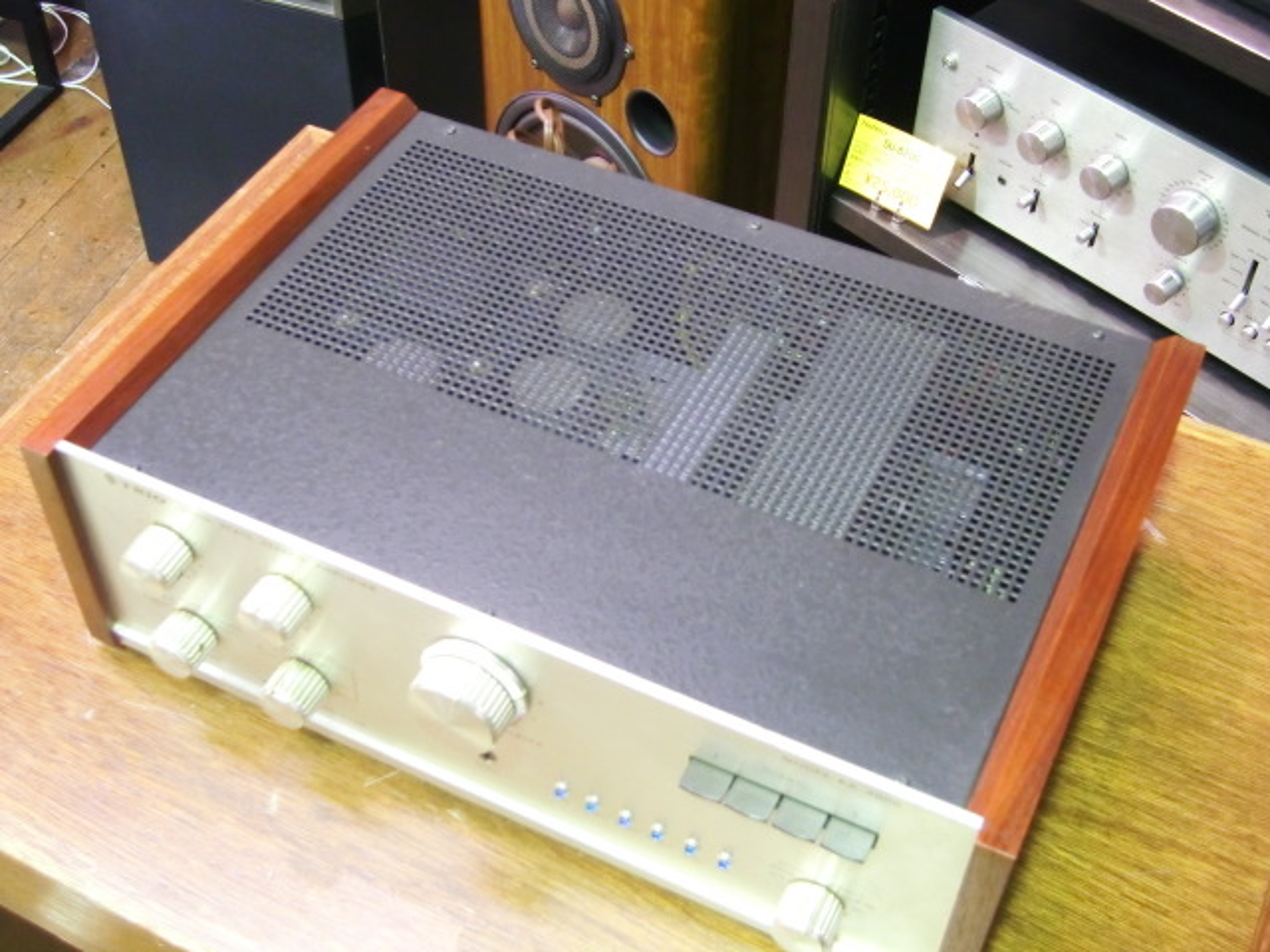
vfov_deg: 31.5
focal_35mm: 46
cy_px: 476
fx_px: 1688
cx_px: 635
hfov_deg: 41.2
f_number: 3.3
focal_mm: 8.2
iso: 400
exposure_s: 1/15
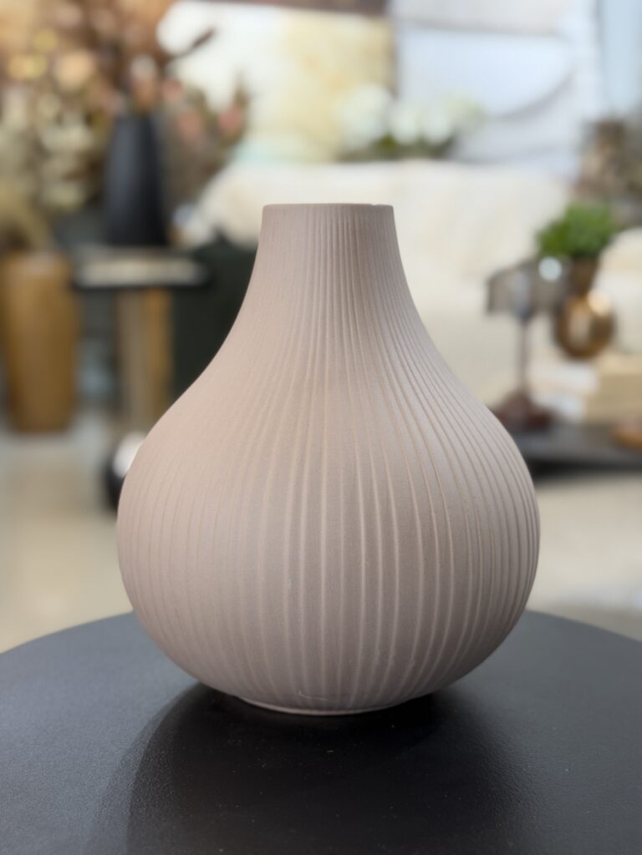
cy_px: 428
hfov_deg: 30.3
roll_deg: +0.7
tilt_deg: -9.5
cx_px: 321
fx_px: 1187
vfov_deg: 39.7
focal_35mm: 48
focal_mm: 6.76
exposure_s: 1/60
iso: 125
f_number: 1.78
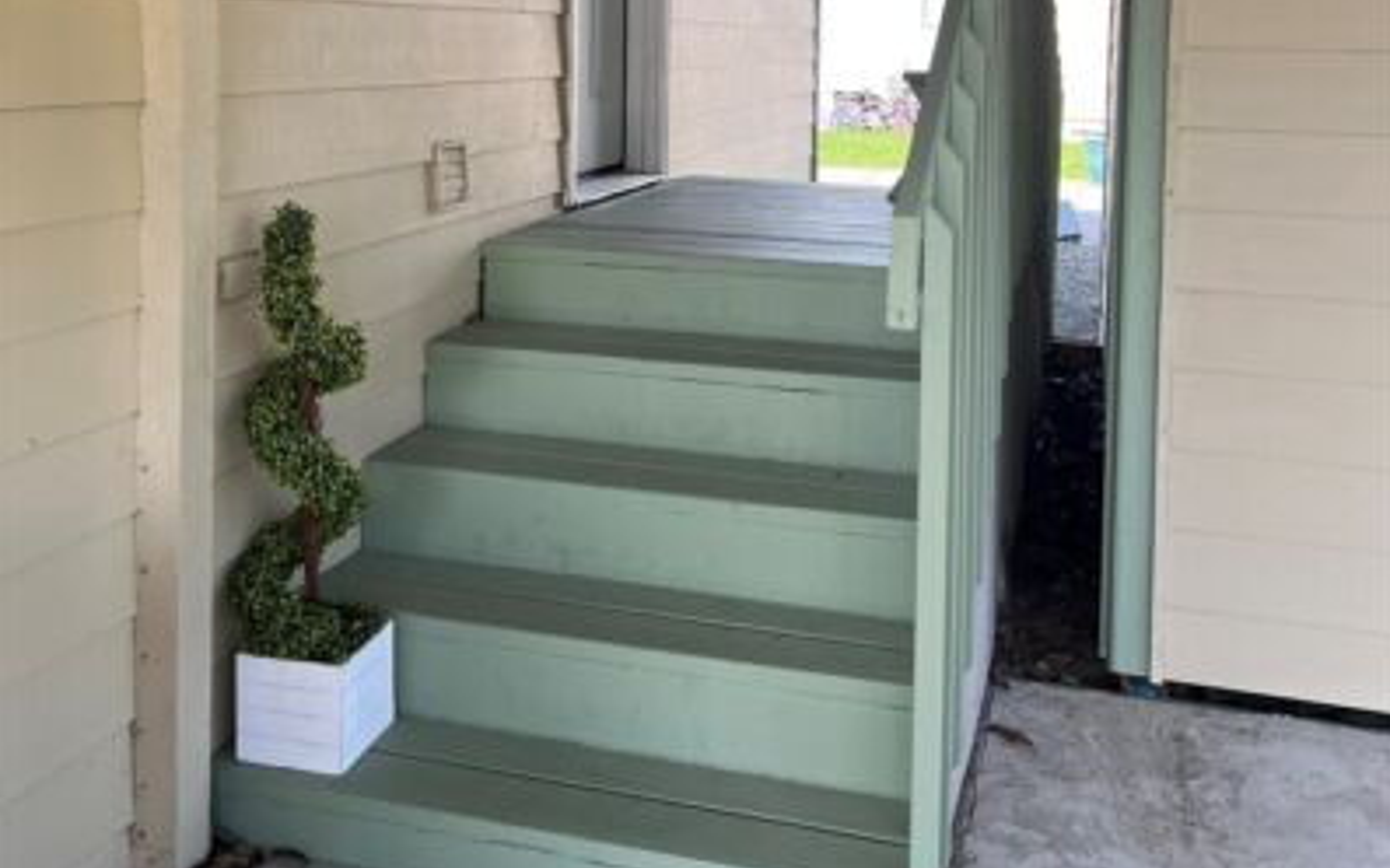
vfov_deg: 32.6
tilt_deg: -1.6
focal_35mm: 37
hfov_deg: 52.8
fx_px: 1401
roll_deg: -0.1
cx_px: 697
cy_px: 79
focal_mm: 5.7
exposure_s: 1/342
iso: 50
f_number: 1.5
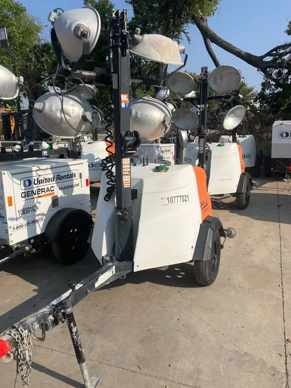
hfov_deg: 49.8
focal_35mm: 28
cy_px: 194
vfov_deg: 63.4
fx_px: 314
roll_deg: +1.8
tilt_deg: -8.6
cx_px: 146
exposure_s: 1/2703
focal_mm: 3.99
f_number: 1.8
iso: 32
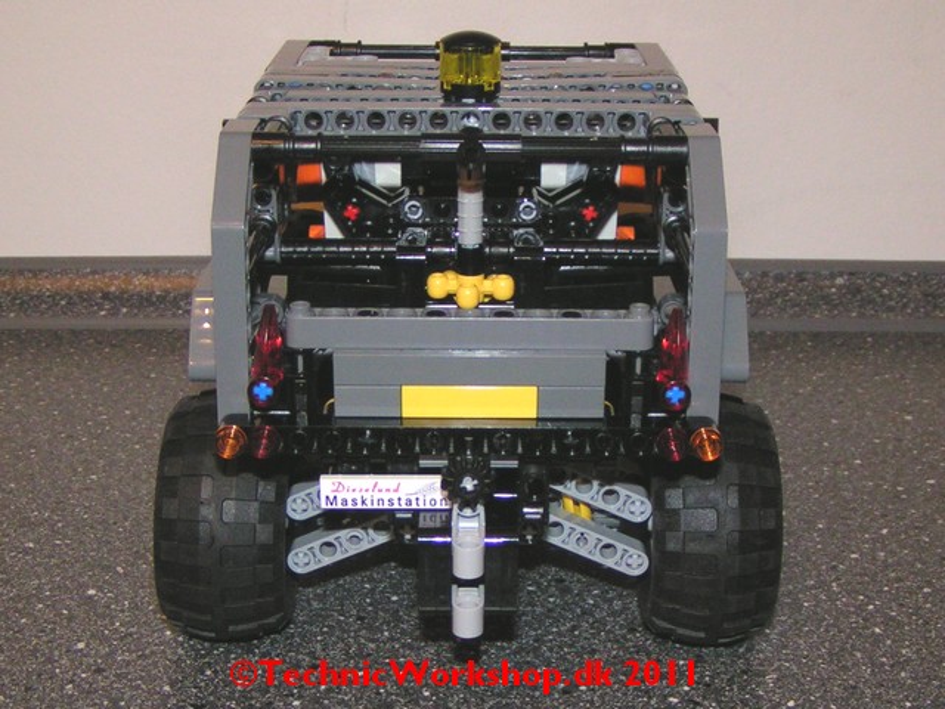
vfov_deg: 37.7
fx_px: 1037
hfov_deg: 49.0
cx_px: 472
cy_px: 354
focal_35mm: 38
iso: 200
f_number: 2.8
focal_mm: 5.8
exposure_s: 1/40
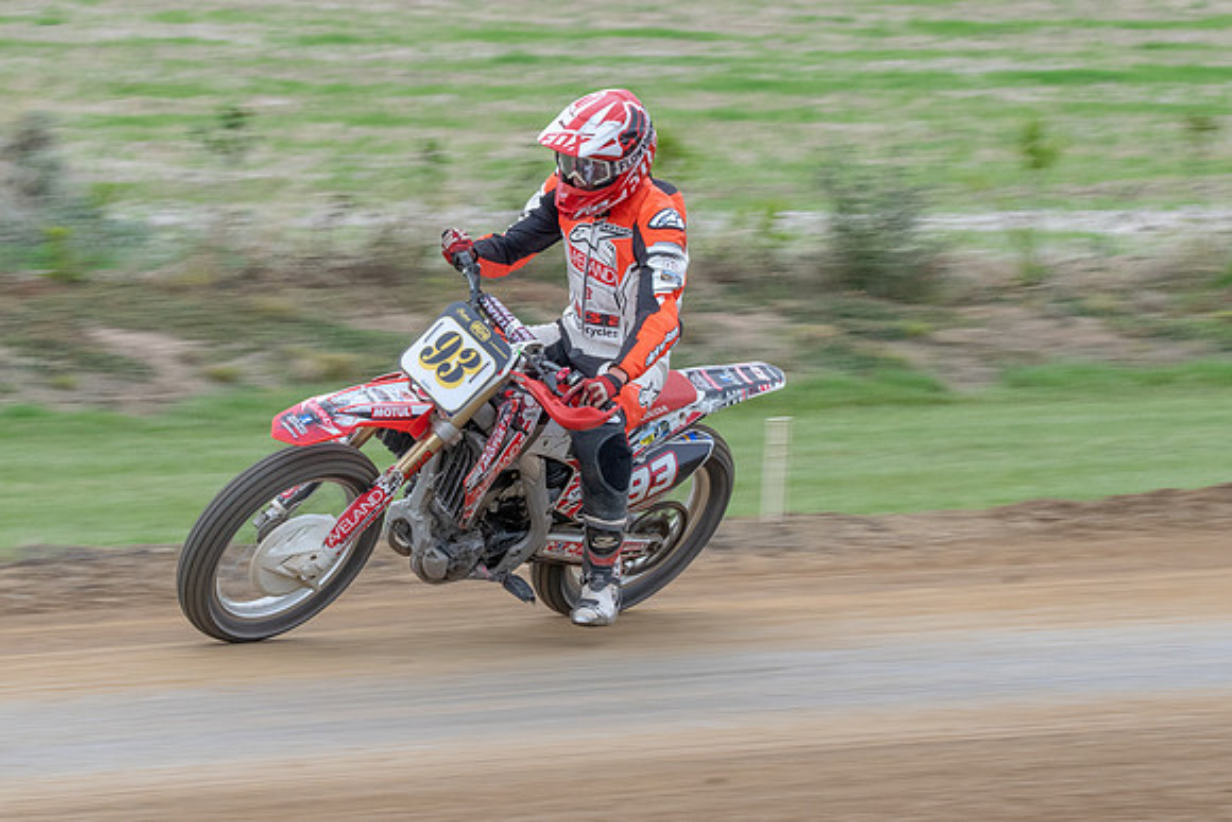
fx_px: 12178
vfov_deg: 3.9
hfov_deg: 5.8
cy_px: 363
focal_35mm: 356
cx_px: 433
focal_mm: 165
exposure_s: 1/250
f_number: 11
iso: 640
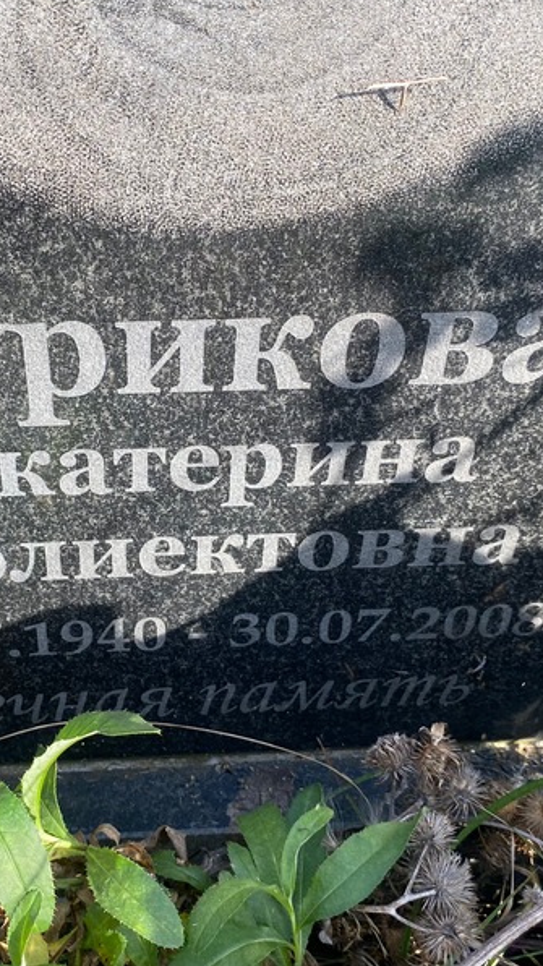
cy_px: 481
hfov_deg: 30.9
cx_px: 177
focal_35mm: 38
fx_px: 973
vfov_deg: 52.8
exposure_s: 1/370
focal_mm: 4.25
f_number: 1.8
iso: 32
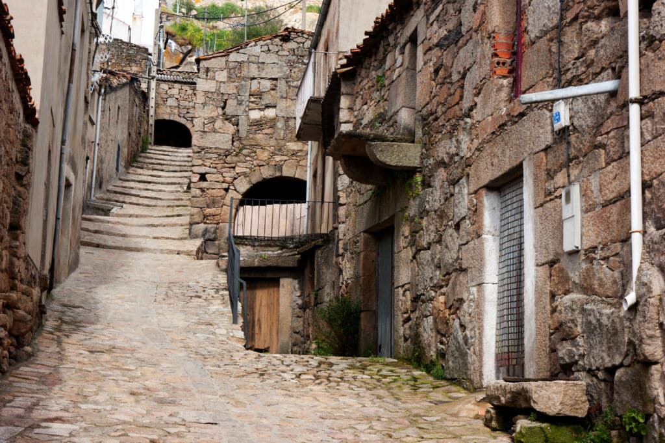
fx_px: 1246
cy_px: 222
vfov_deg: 20.1
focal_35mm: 68
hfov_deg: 29.9
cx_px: 332
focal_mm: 45
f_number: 9
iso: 100
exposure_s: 1/80
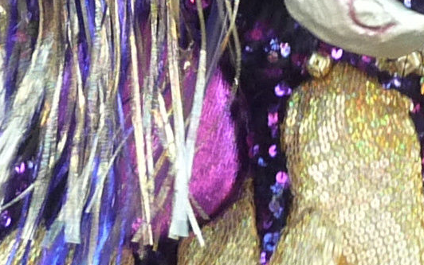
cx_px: 350
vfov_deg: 6.4
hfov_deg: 10.2
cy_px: -124
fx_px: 2358
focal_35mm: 204
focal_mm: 4.9
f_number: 2.8
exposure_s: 1/125
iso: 320
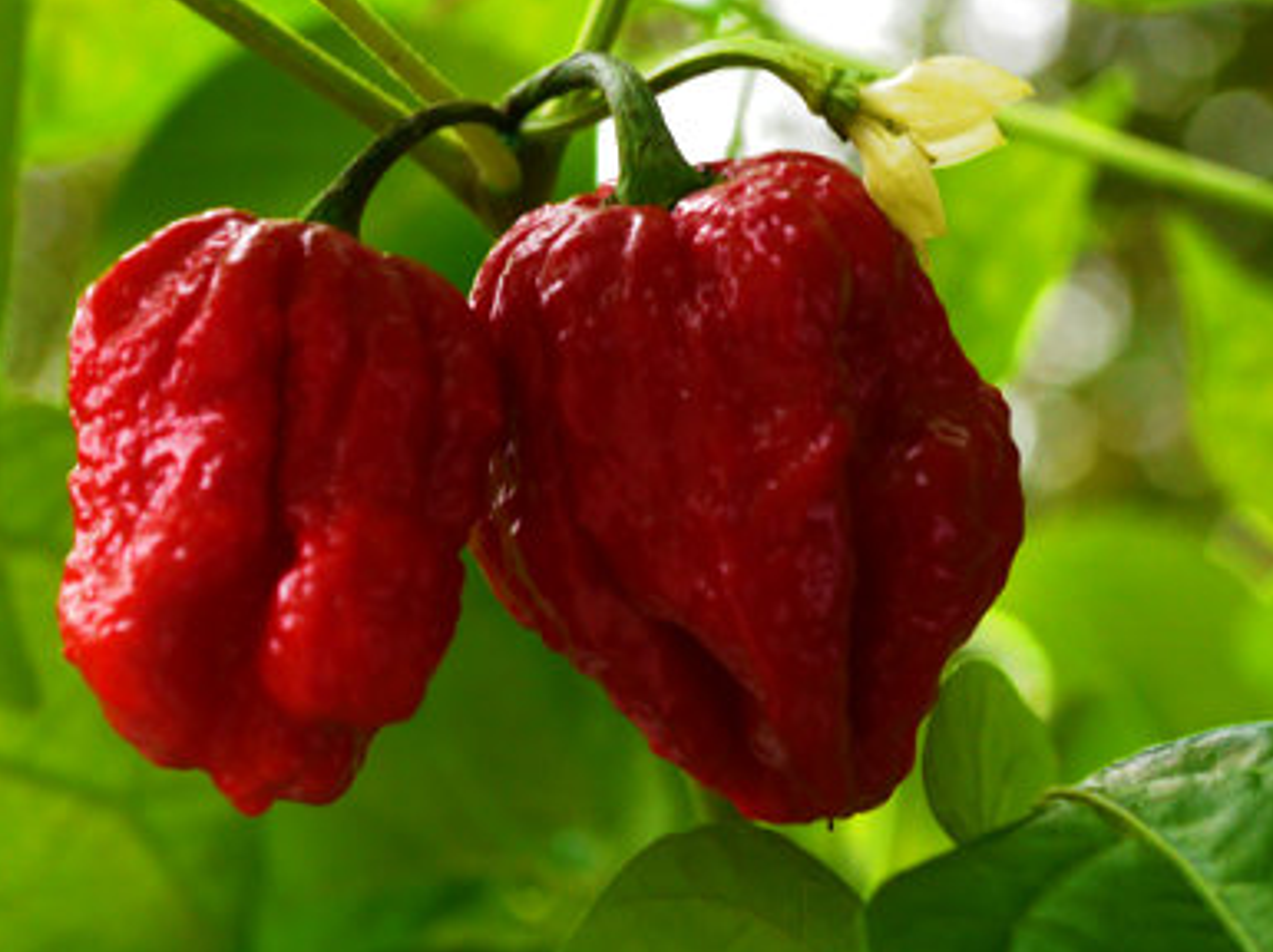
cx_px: 522
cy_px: 421
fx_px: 4776
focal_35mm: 130
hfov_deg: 15.2
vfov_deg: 11.4
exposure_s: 1/60
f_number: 5.6
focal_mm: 50
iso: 400
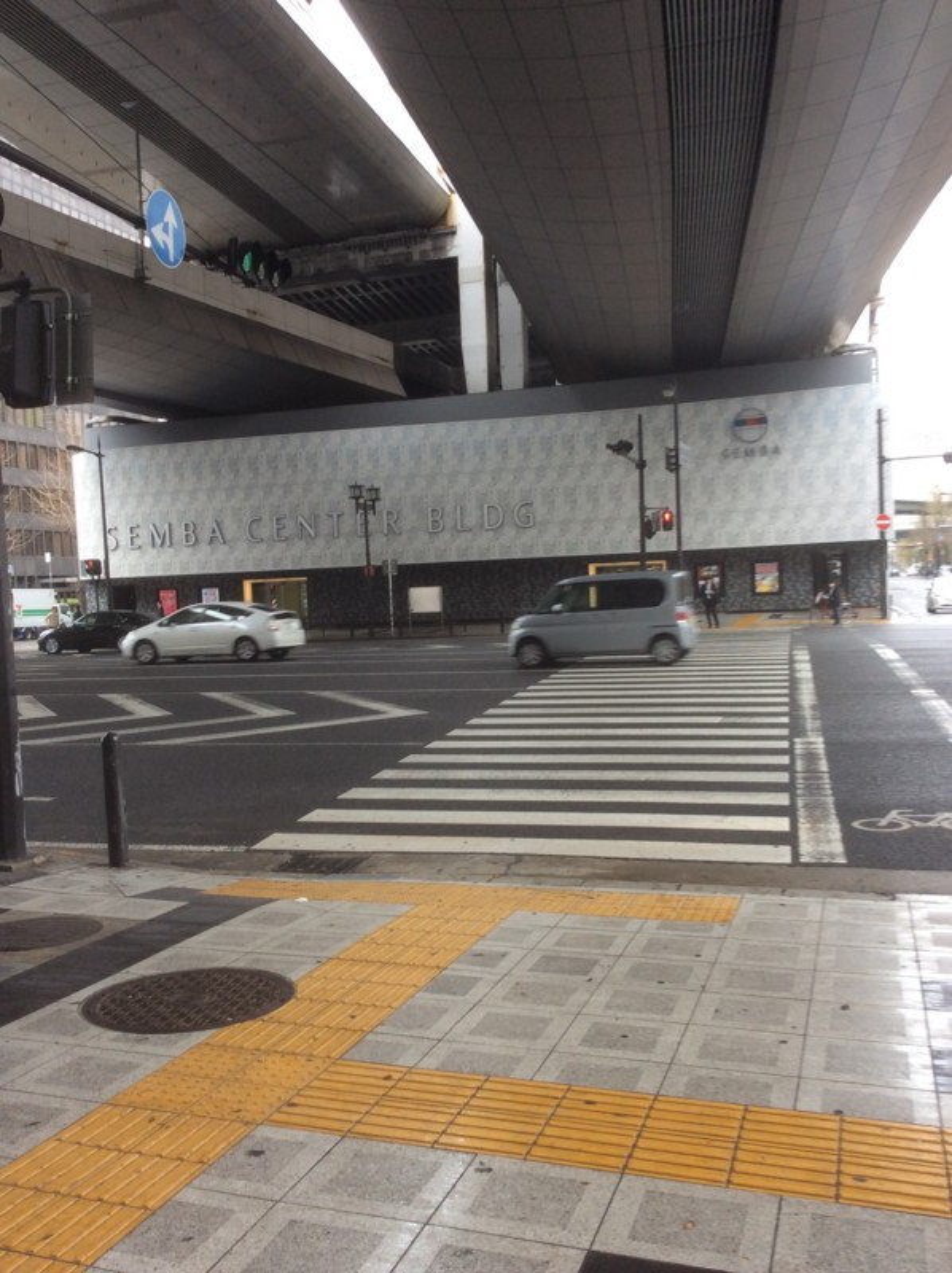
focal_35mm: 32
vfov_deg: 56.9
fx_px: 1176
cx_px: 476
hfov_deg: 44.1
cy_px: 636
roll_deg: +2.8
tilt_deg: -4.0
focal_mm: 3.3
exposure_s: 1/120
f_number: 2.4
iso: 40
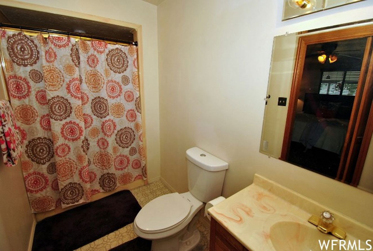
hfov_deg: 100.3
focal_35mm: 15
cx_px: 186
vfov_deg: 77.6
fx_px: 156
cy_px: 126
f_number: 4.5
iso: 200
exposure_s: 1/125
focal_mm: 10
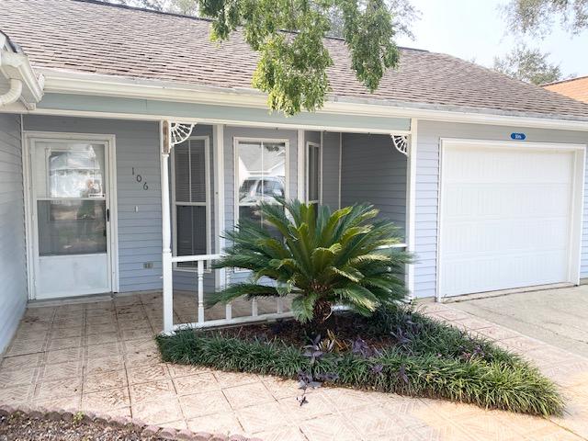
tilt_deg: -3.0
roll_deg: -0.7
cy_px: 220
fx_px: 442
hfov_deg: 67.3
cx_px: 294
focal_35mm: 26
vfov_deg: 53.1
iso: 32
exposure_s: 1/351
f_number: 1.8
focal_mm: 4.25
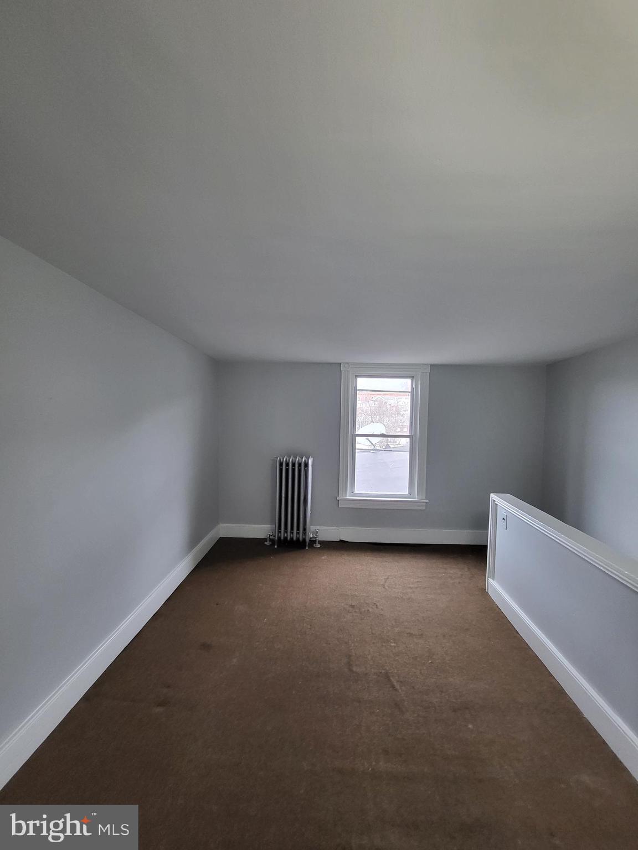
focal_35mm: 13
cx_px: 319
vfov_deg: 106.2
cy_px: 425
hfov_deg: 89.9
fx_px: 319
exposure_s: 1/60
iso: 320
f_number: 2.2
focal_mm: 1.74
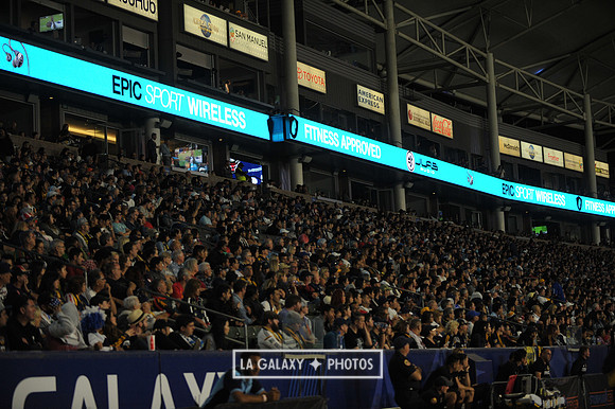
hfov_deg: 23.7
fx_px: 1468
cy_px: 204
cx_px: 308
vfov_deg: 15.9
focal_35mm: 86
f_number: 2.8
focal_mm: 86
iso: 1250
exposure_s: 1/1250
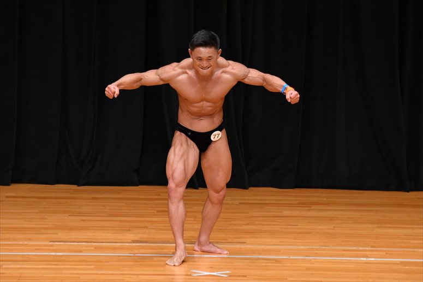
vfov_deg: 4.4
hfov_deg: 6.5
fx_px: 3699
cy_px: 141
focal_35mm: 315
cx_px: 212
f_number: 5.6
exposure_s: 1/400
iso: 3200
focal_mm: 210
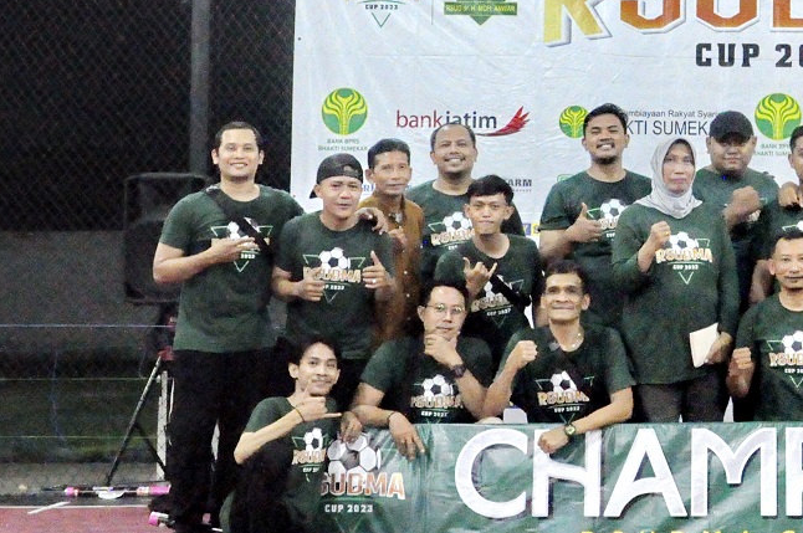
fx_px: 2055
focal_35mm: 92
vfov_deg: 14.6
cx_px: 726
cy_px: 63
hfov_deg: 21.6
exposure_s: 1/60
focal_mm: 25
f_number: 5.6
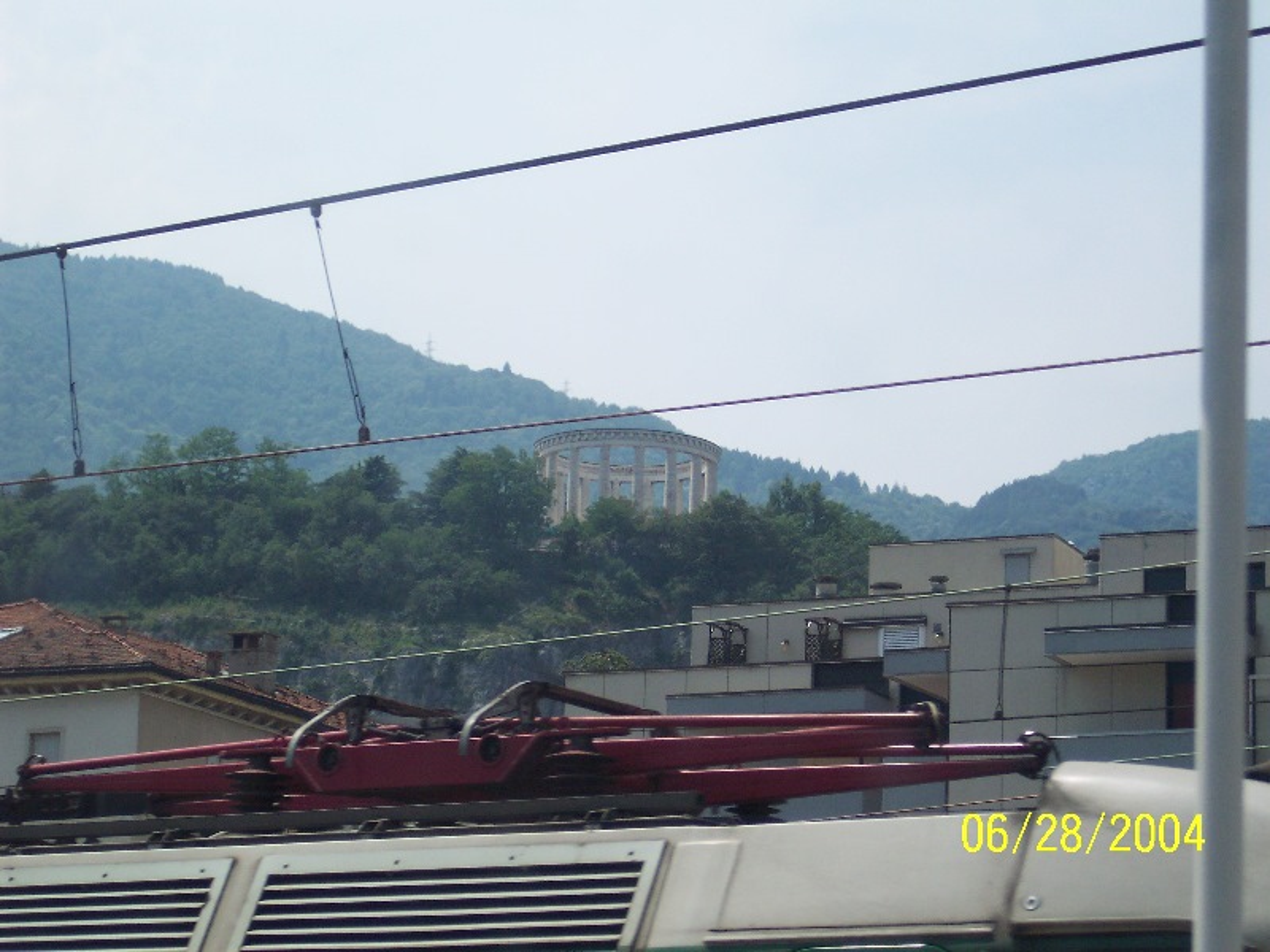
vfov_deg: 13.0
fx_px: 4182
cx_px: 635
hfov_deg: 17.3
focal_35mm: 114
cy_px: 476
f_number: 4.8
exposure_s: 1/500
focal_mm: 24
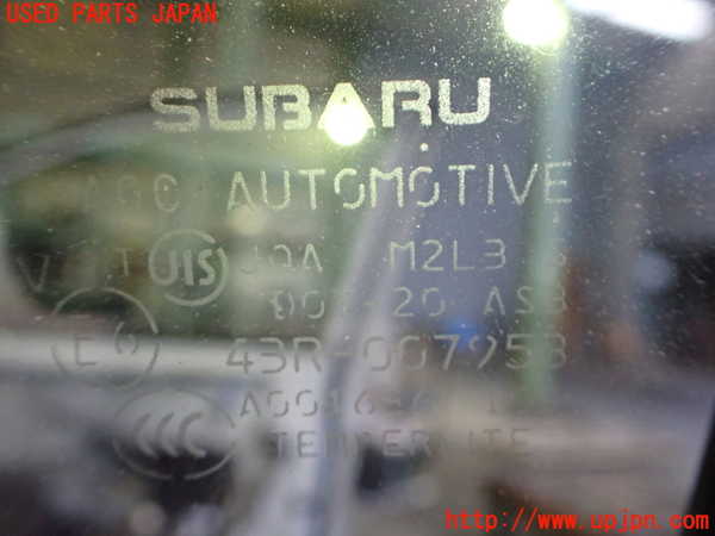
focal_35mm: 30
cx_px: 358
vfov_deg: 46.8
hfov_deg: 60.0
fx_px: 620
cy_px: 268
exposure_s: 1/30
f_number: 2.3
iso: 1000
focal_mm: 5.4
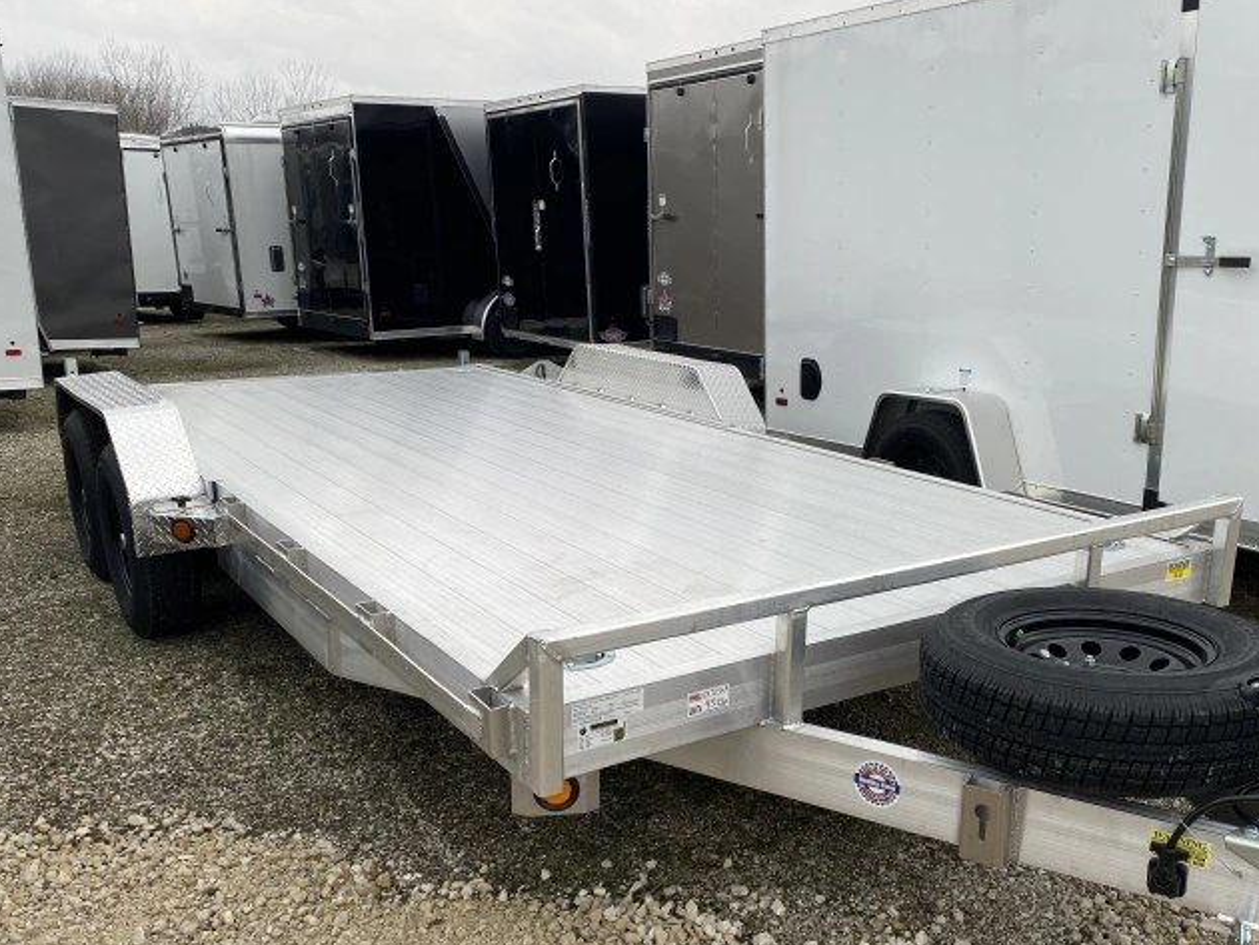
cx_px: 723
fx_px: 1201
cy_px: 561
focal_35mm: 33
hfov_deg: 55.1
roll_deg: -0.1
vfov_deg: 42.8
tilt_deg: -16.3
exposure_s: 1/452
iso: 32
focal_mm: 4.25
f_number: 1.8
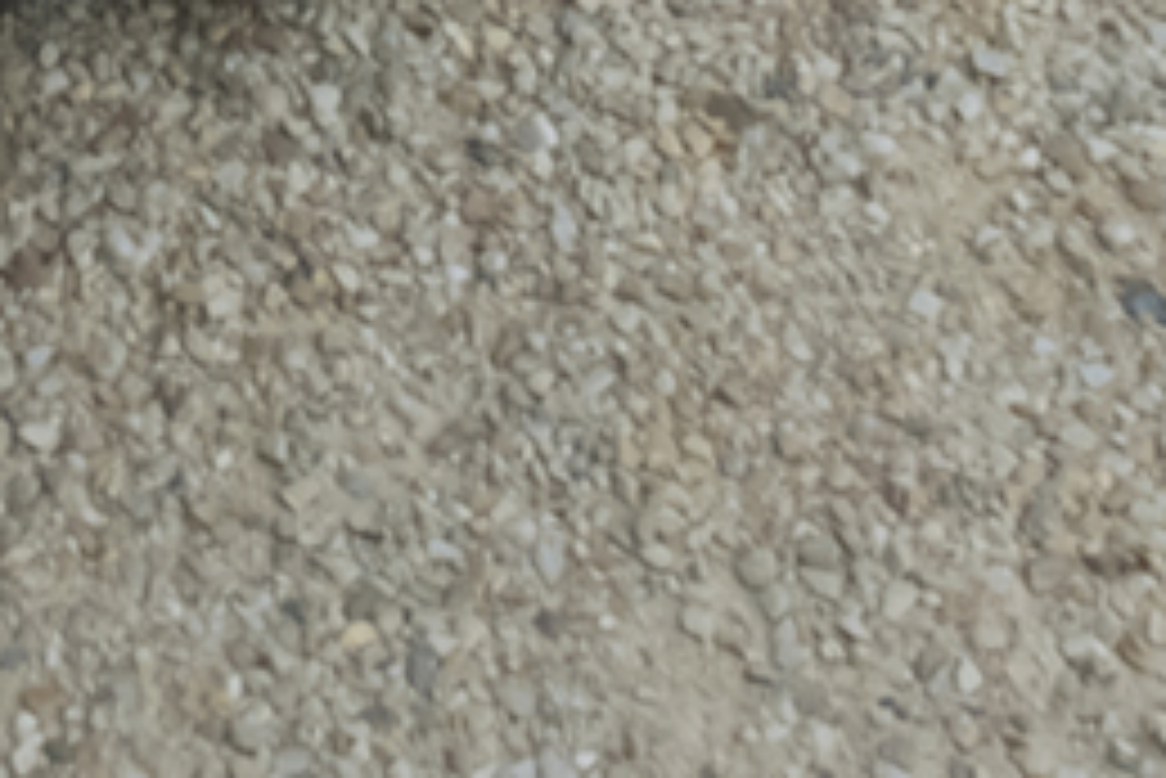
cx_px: -531
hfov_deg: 13.9
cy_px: -1223
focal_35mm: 139
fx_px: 4504
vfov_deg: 8.8
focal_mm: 16
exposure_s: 1/125
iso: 2500
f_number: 22
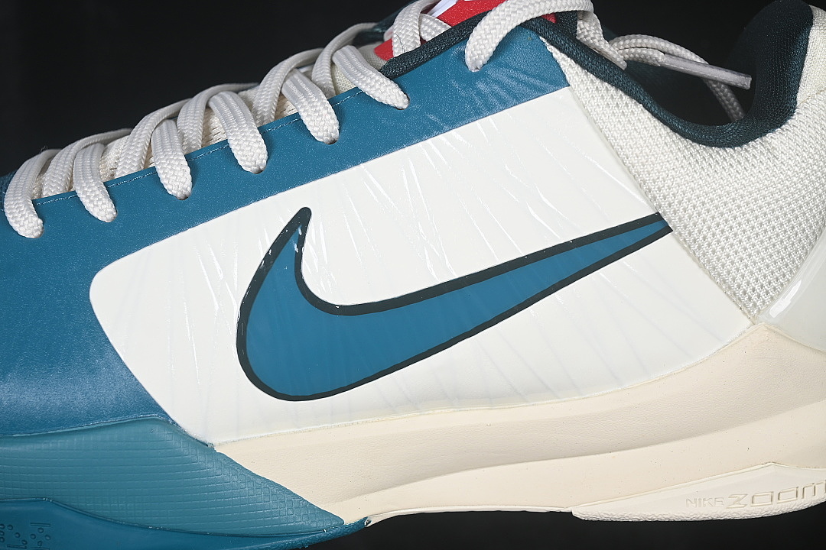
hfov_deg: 27.0
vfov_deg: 18.2
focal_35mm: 75
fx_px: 1721
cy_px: 275
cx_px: 413
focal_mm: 50
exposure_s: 1/80
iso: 160
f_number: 7.1
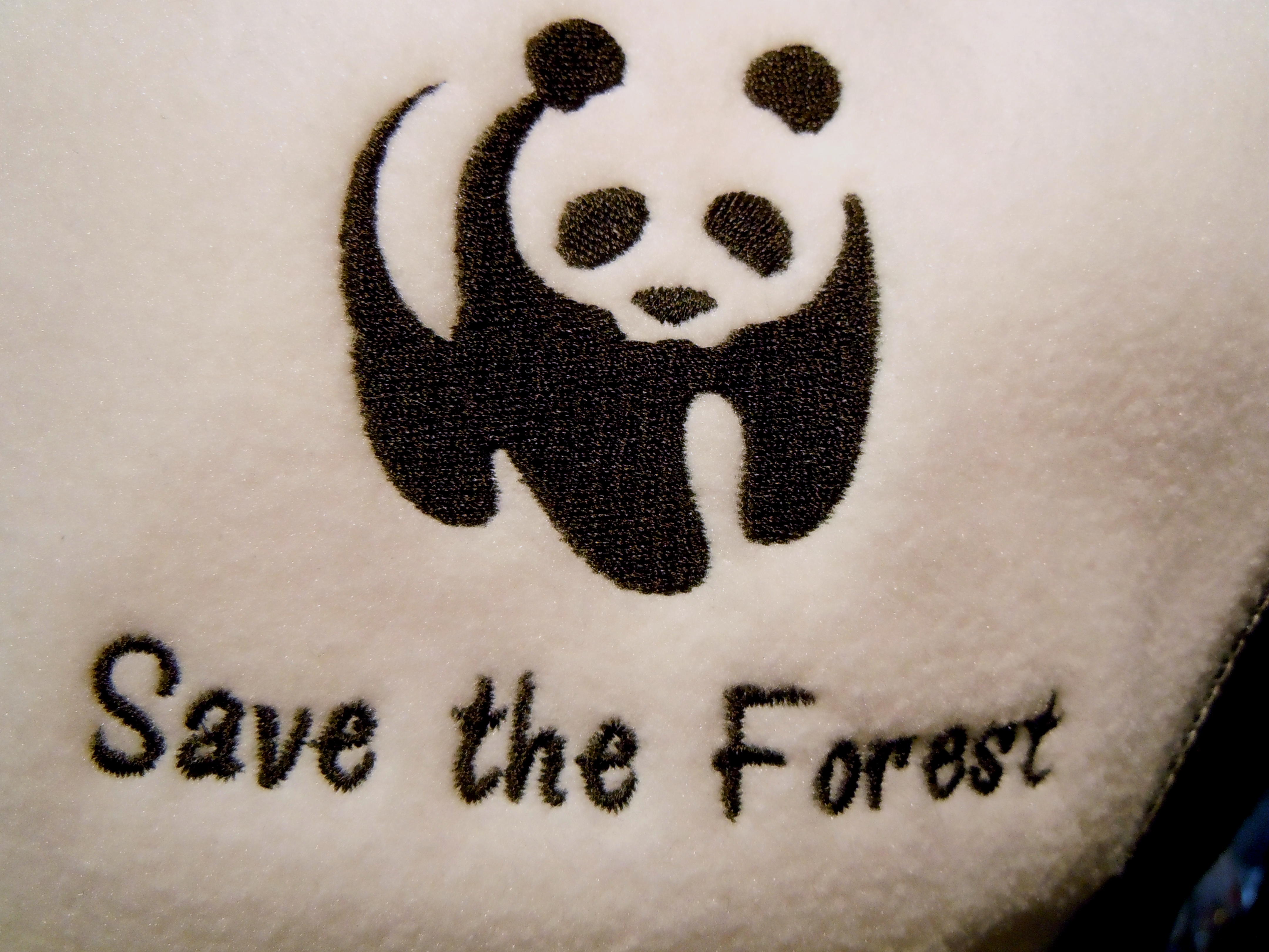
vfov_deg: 46.8
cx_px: 634
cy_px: 476
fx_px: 1100
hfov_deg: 60.0
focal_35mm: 30
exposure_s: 1/100
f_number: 3.5
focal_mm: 5.4
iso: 800
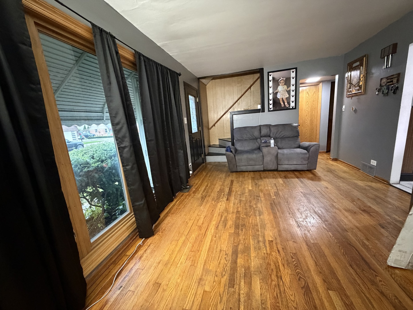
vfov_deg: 85.7
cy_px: 155
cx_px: 206
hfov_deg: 102.1
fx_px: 167
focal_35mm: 14
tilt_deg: -11.4
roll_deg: +4.3
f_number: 2.2
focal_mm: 2.22
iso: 1250
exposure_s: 1/40
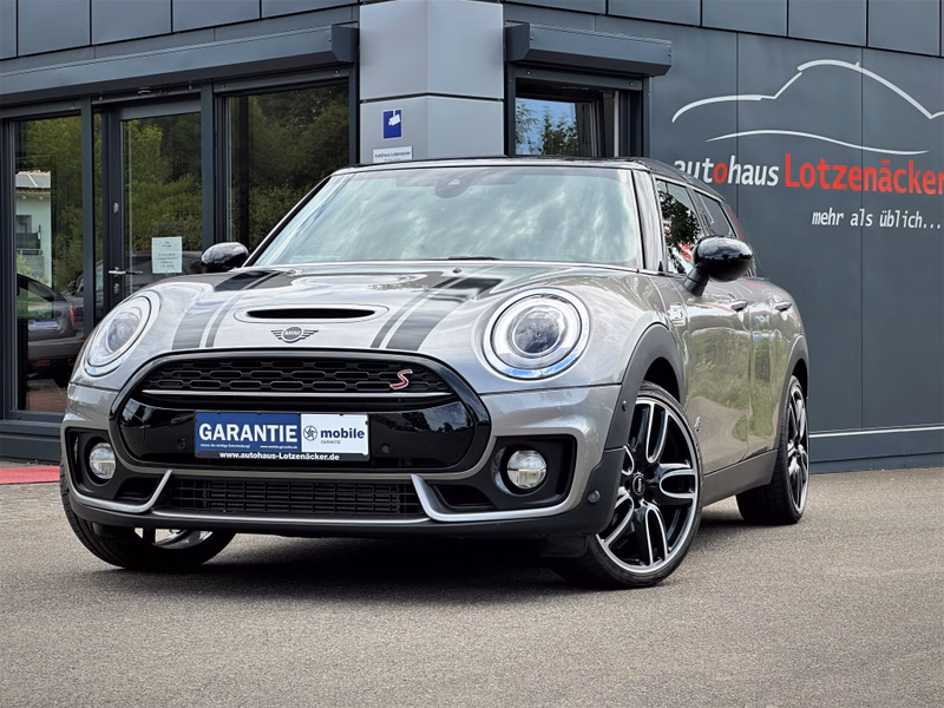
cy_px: 354
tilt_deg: -1.9
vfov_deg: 19.1
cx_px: 472
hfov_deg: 25.3
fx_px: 2100
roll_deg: +0.5
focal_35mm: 77
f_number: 2.8
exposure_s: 1/300
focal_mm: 9
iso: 32
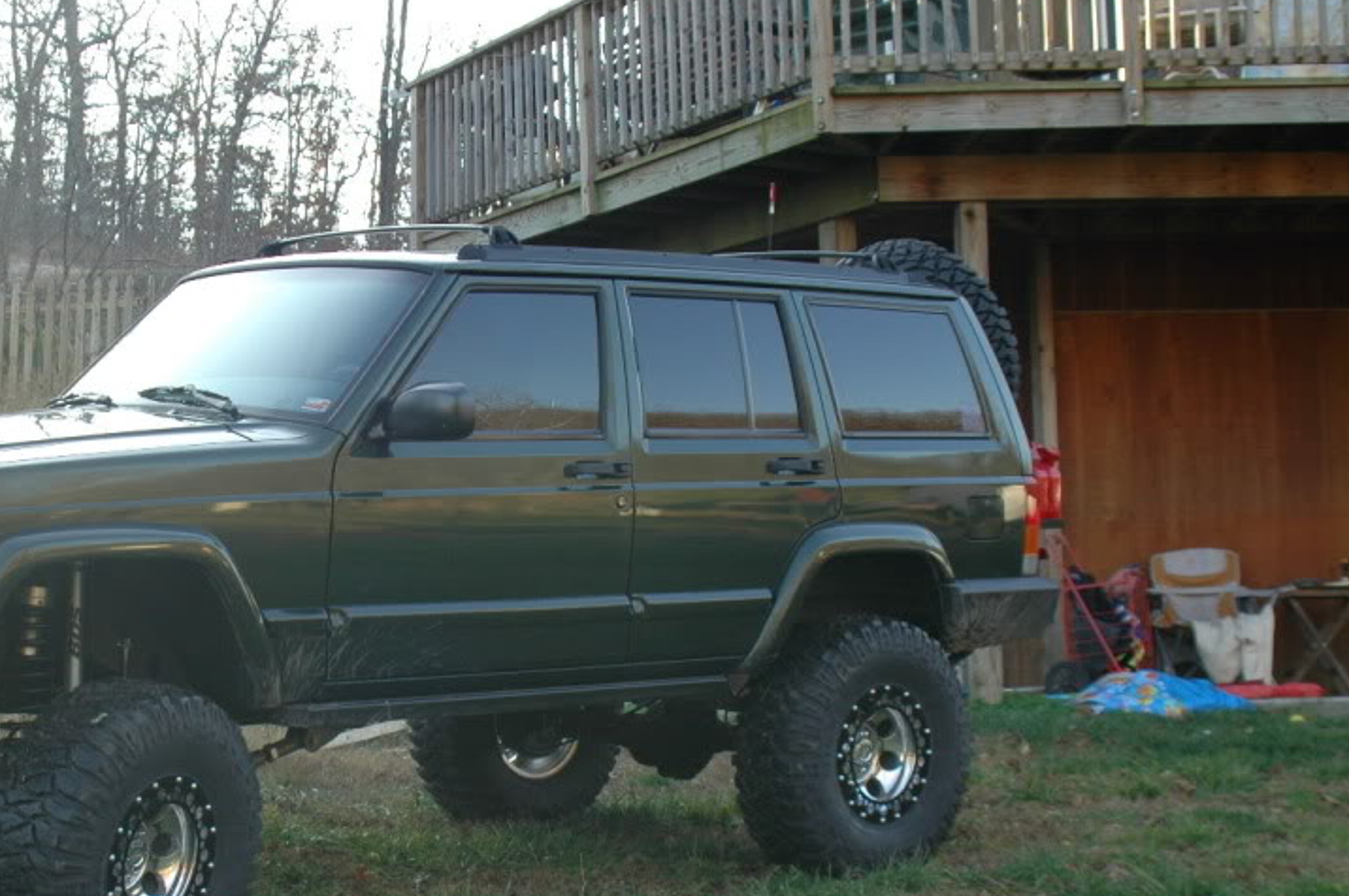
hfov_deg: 33.1
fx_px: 2246
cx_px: 442
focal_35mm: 60
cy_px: 600
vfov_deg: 22.5
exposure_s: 1/100
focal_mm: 28
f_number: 5.6
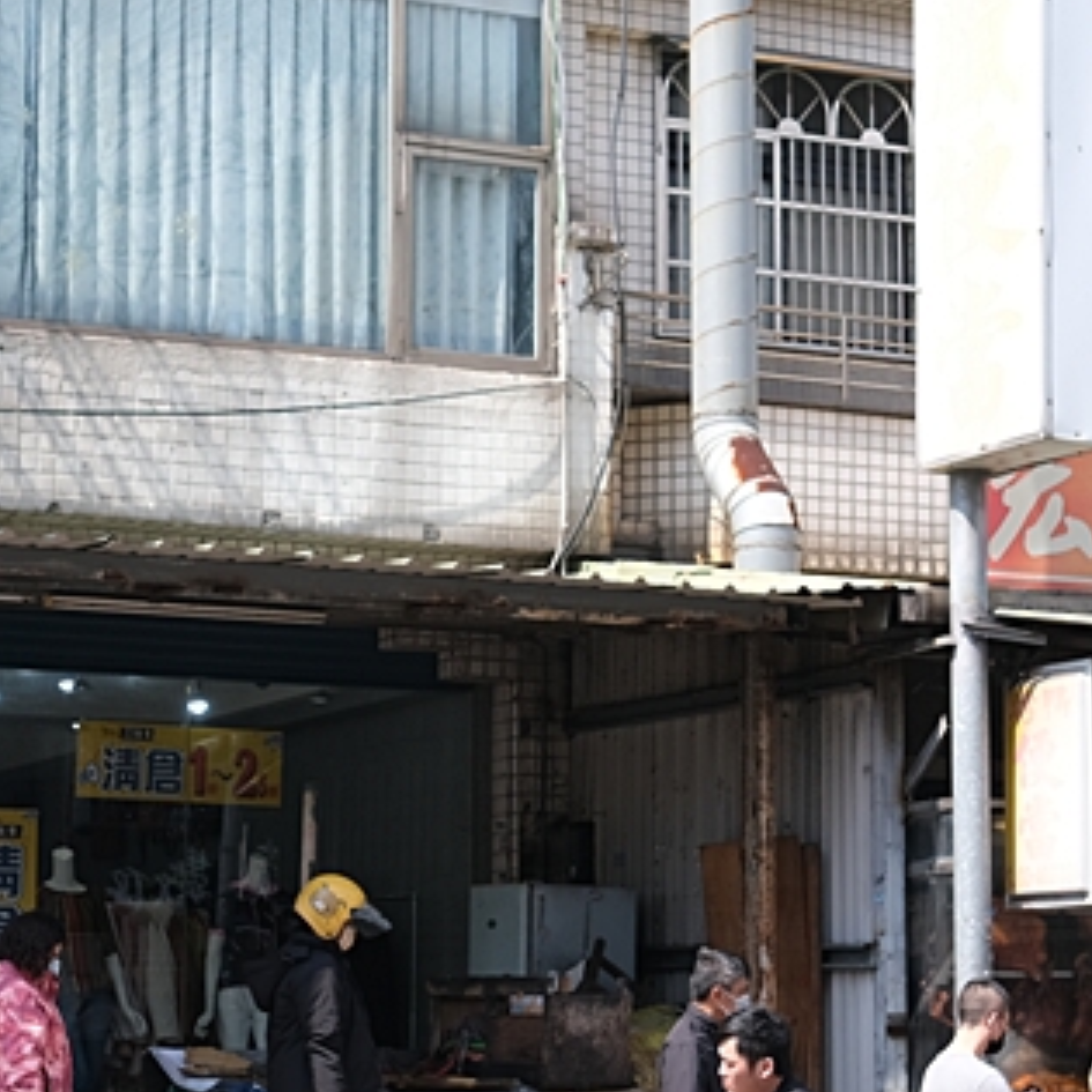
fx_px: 3034
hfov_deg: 20.4
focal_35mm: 85
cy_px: 562
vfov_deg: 20.4
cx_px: 413
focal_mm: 23
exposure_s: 1/1600
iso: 400
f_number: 3.6
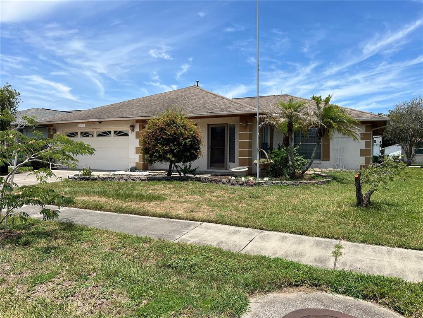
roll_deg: -0.5
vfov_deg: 53.1
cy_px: 159
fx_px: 318
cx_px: 212
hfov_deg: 67.3
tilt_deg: +0.0
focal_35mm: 26
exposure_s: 1/4630
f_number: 1.5
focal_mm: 5.7
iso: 50
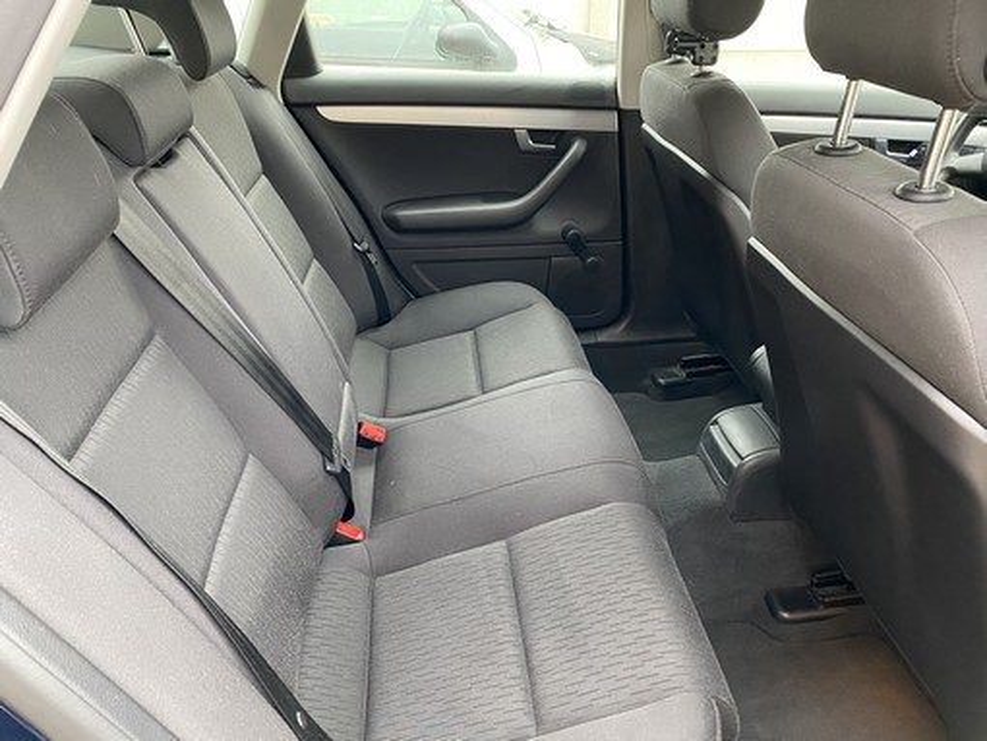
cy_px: 370
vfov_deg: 53.1
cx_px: 494
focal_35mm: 26
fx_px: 742
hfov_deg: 67.3
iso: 500
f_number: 1.8
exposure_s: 1/60
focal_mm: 4.25
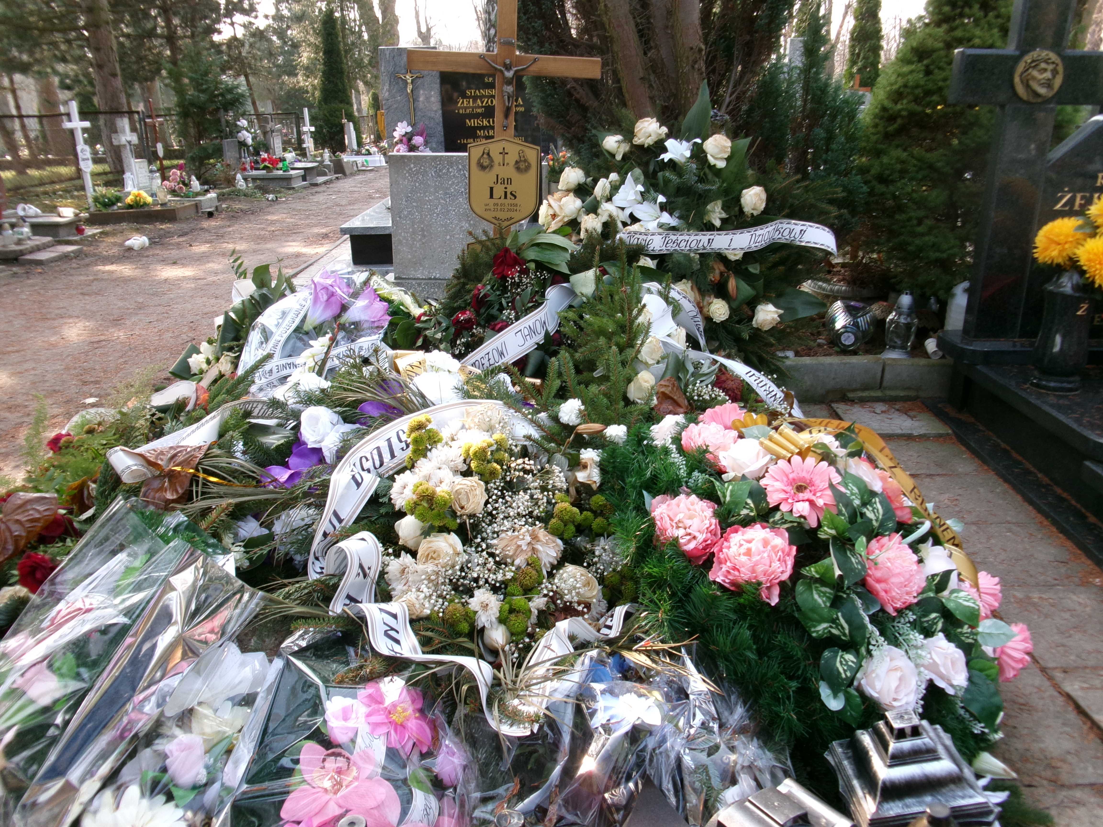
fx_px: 892
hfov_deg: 63.4
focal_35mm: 28
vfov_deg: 49.7
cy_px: 414
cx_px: 552
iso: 100
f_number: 3.9
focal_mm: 5.1
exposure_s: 1/75
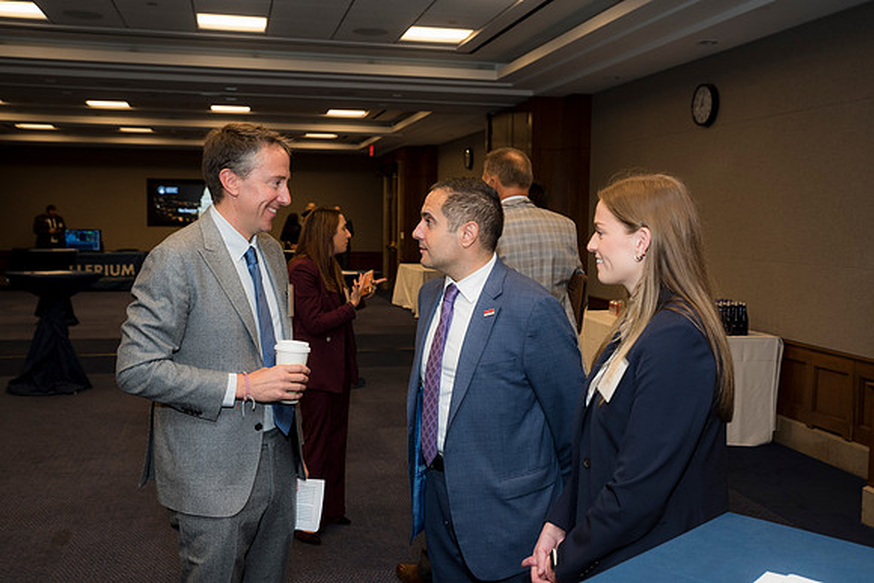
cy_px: 292
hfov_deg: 53.1
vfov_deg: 36.9
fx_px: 874
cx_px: 437
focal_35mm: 36
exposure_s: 1/125
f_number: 5
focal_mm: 36
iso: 800
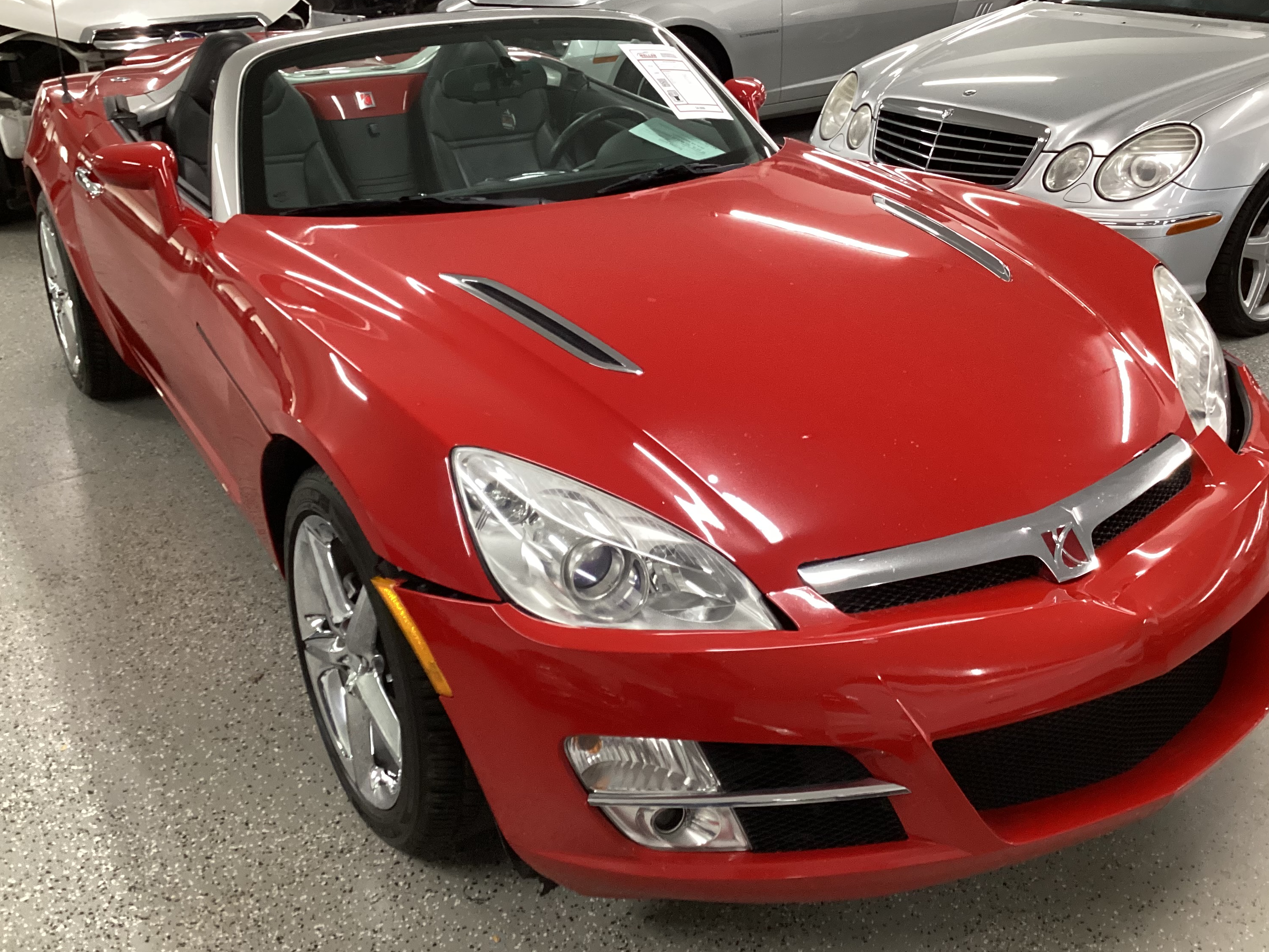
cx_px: 626
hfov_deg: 54.0
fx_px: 1246
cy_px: 441
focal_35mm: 34
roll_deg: +0.0
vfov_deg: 41.8
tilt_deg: -25.5
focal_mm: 3.3
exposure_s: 1/60
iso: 320
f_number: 2.4
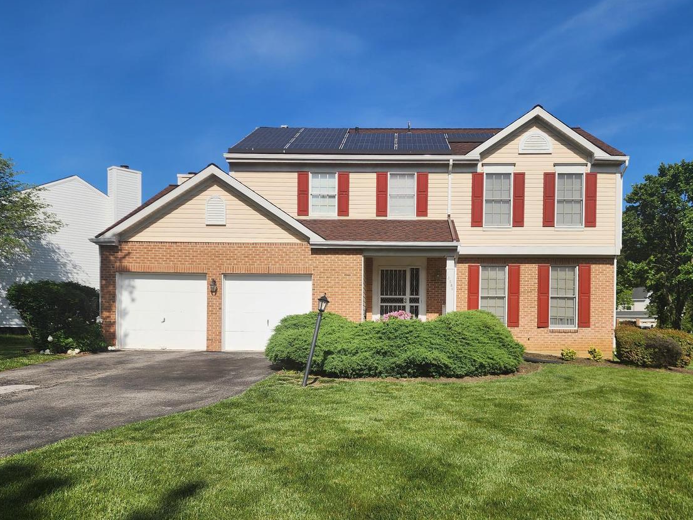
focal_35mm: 30
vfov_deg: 46.4
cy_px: 327
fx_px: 601
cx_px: 386
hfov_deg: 59.8
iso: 12
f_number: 1.8
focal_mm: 6.4
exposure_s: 1/1889
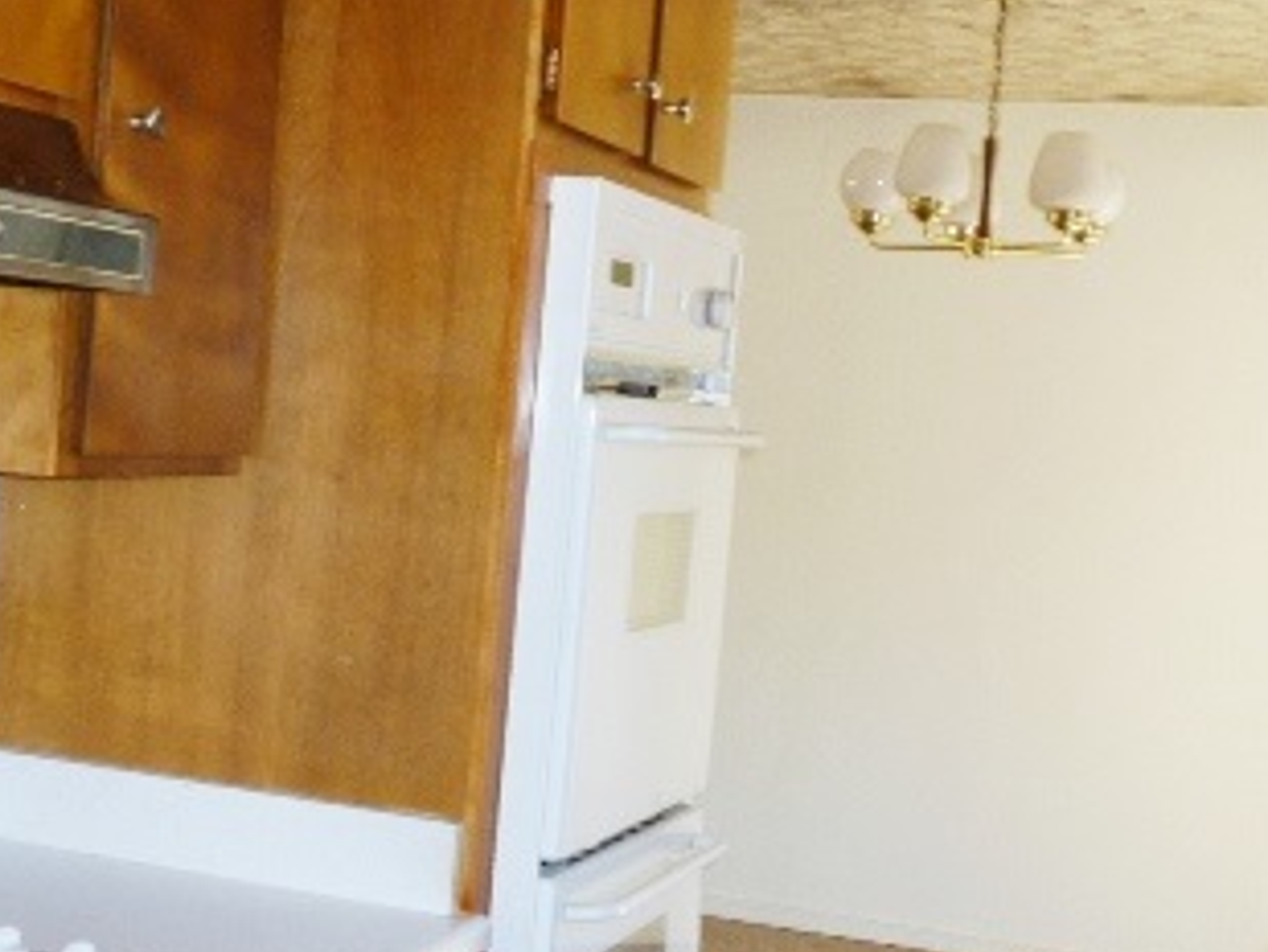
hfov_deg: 31.9
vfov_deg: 24.4
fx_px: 2199
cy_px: 583
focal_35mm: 60
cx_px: 419
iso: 100
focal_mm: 5.2
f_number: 3.3
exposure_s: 1/30
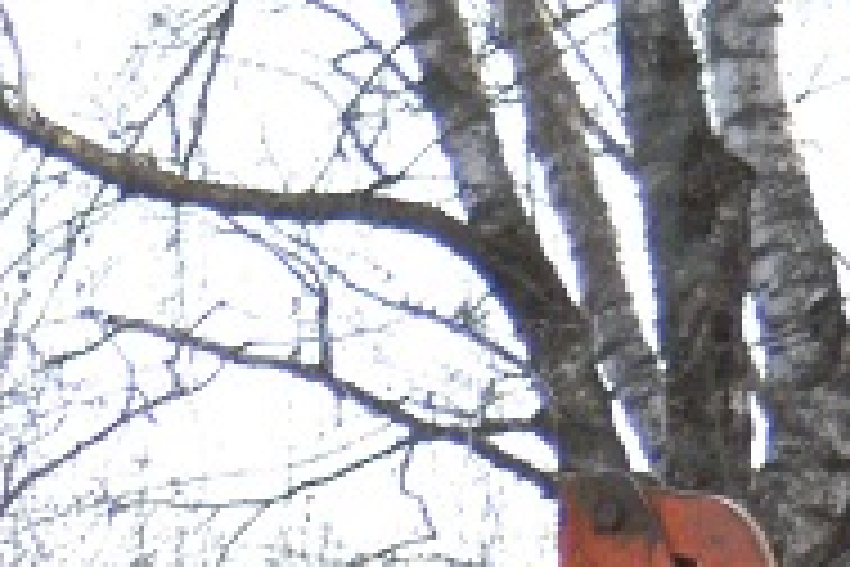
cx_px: -926
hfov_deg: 6.5
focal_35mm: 304
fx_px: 7177
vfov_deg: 4.4
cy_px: 1472
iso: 400
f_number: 4.8
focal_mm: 32
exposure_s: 1/500
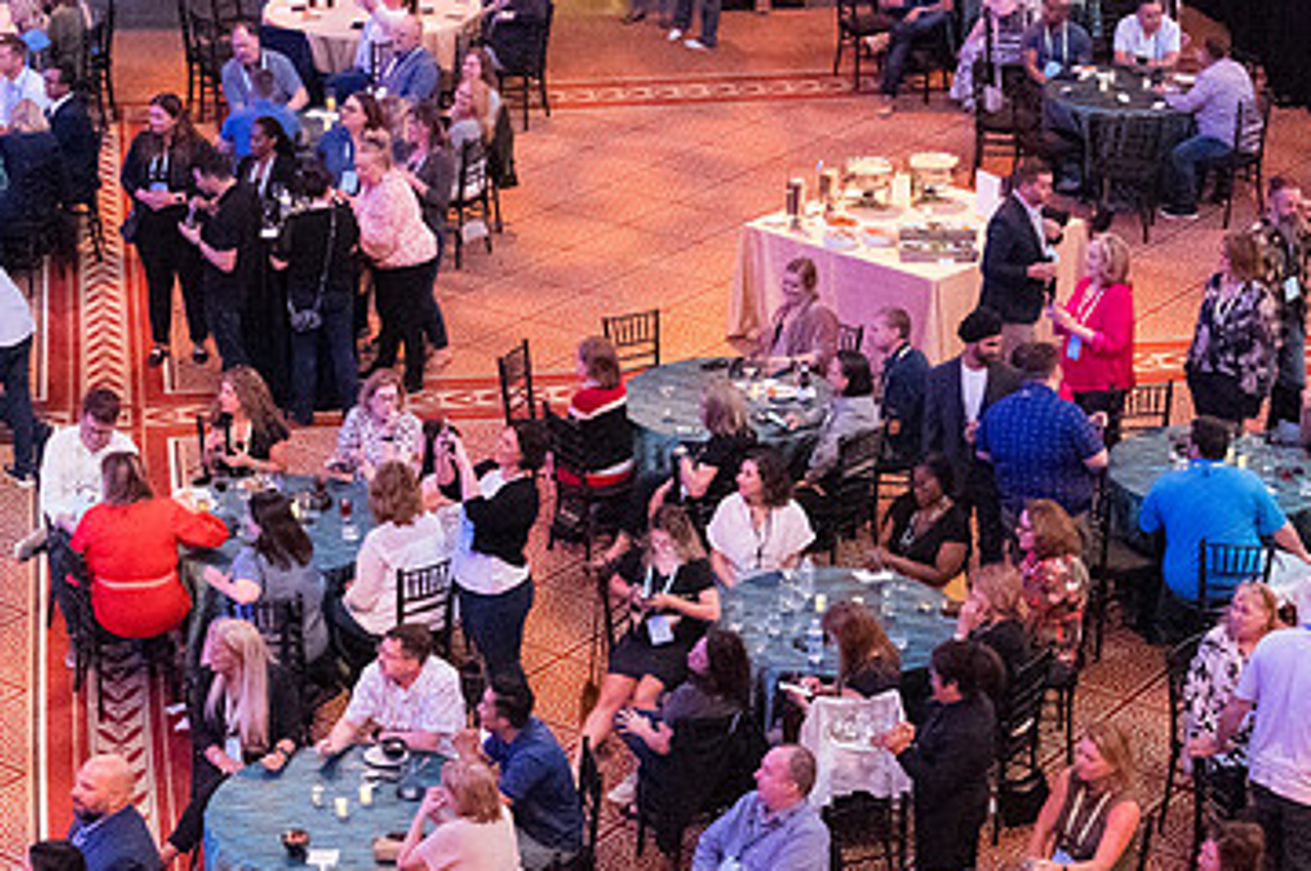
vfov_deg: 15.8
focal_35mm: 86
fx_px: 3128
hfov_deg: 23.7
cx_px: 586
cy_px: 656
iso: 10000
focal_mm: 35
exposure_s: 1/160
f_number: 2.8
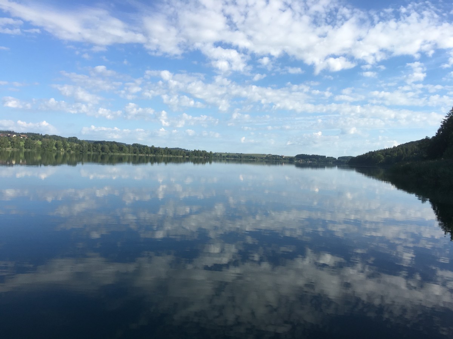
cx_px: 226
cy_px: 170
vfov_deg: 48.2
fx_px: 380
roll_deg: -2.4
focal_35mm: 29
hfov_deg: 61.7
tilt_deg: -0.3
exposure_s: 1/1221
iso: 25
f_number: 2.2
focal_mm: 4.15
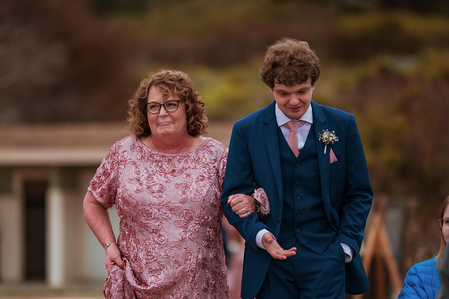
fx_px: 1804
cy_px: 154
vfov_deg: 9.5
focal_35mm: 145
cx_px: 211
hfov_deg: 14.2
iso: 500
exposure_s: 1/3200
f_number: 1.8
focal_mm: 135
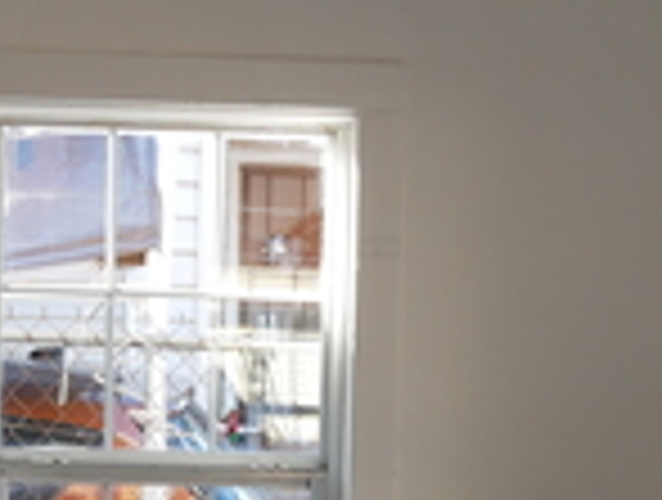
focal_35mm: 104
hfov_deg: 18.9
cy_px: 581
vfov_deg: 13.9
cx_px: 336
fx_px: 1994
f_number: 3.5
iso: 200
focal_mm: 12
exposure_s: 1/80
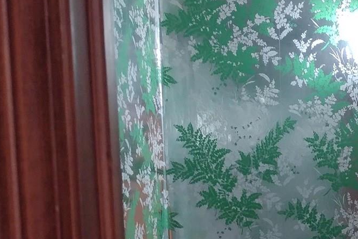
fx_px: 965
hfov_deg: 20.0
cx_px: 398
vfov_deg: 13.4
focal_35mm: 97
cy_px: 338
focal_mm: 4.71
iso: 117
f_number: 1.7
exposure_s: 1/60
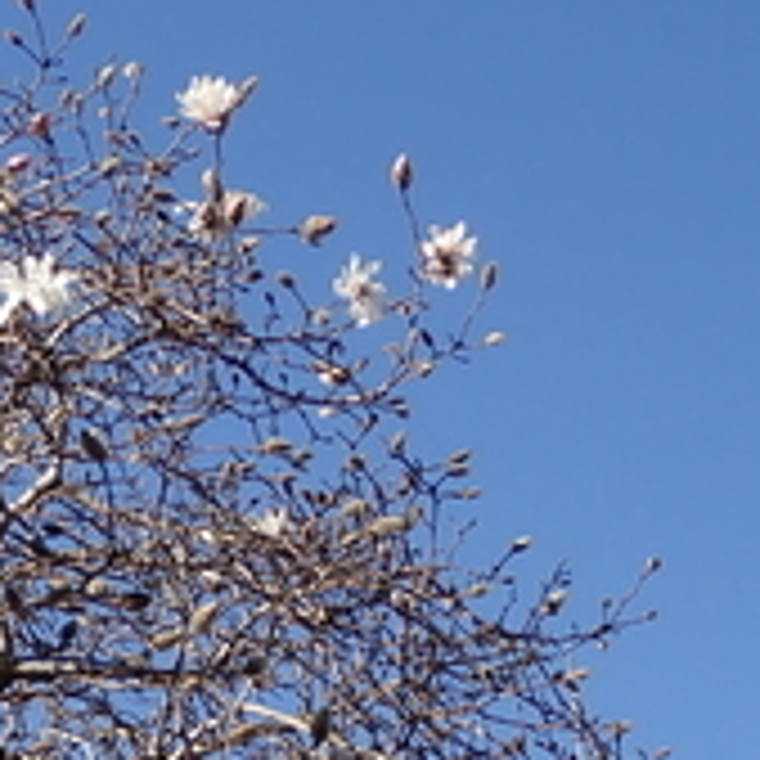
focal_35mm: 135
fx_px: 3353
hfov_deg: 12.5
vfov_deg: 12.2
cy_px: 1219
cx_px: -216
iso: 100
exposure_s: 1/500
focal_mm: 7.86
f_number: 4
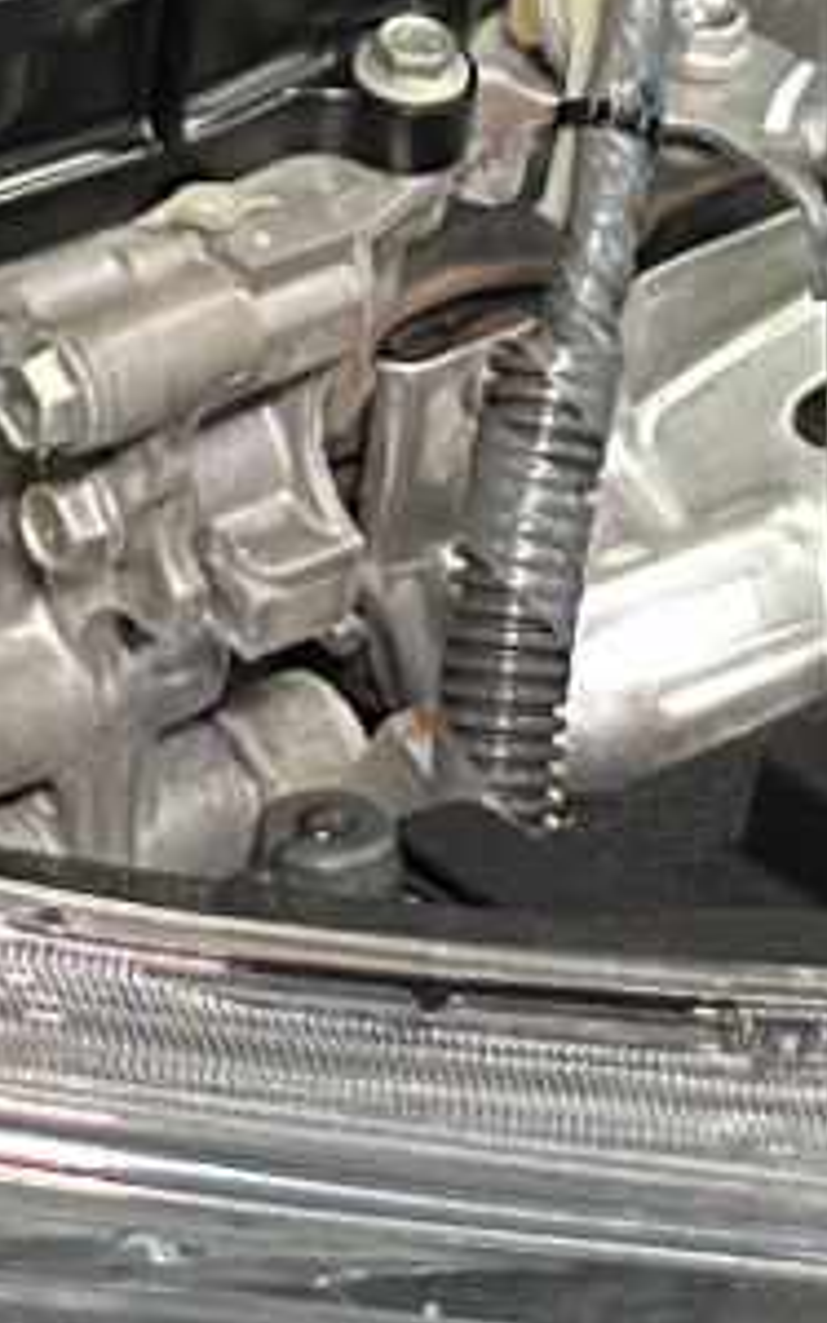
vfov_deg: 6.3
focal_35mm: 327
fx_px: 11786
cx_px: 836
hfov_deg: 4.0
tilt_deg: -22.2
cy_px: -1221
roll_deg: -1.7
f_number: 1.78
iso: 250
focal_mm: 6.86
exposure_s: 1/60
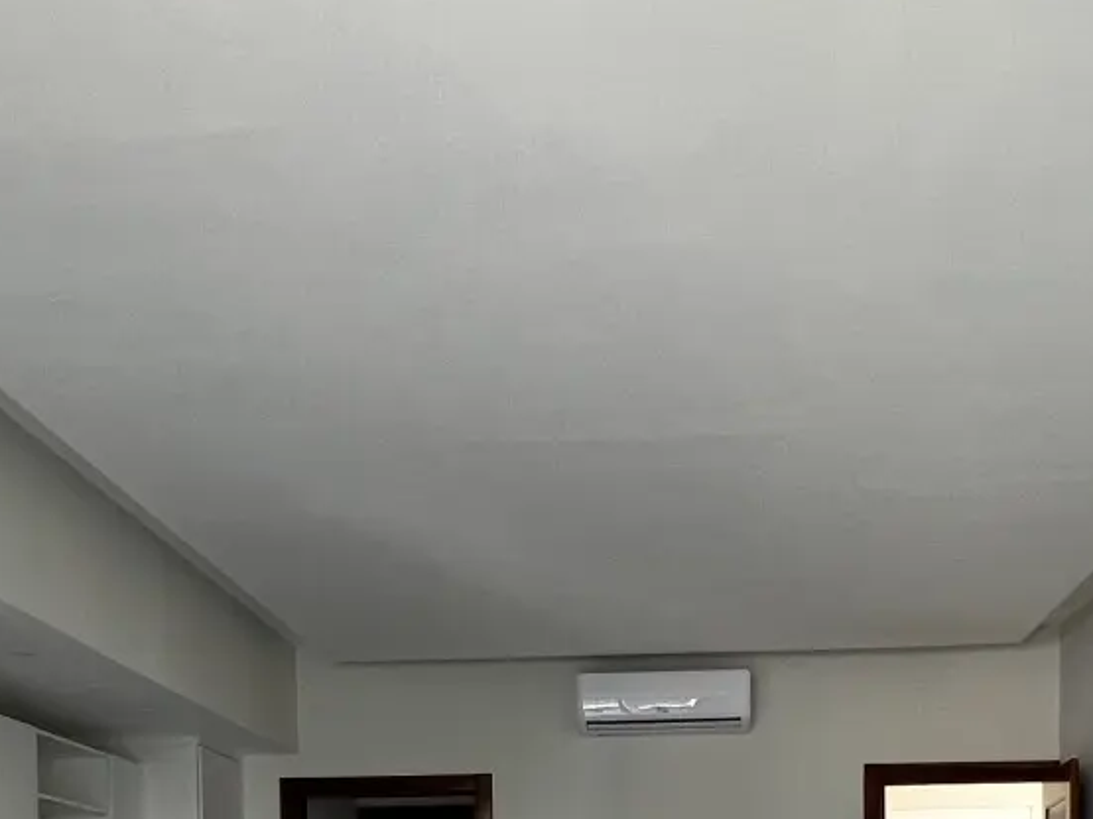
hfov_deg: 42.1
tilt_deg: -2.0
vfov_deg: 27.7
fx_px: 1421
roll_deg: +0.7
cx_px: 585
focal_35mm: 45
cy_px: 1012
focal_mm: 1.57
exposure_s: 1/99
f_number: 1.8
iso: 100
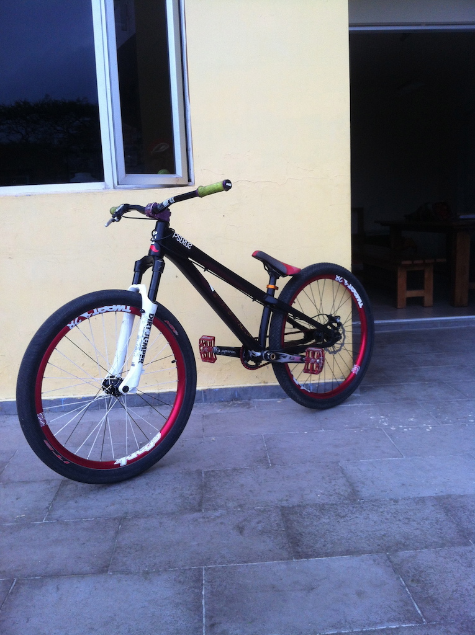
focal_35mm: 35
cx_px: 238
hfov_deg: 40.6
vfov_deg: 52.7
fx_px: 642
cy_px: 318
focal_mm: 3.85
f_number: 2.8
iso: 80
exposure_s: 1/30
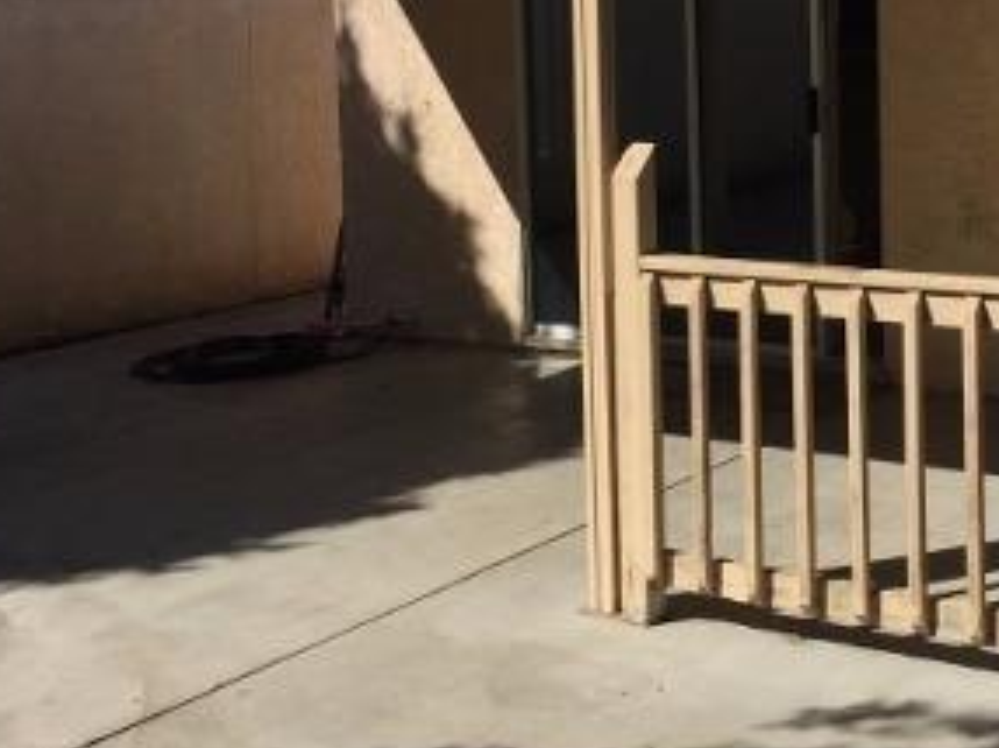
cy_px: 105
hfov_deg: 29.4
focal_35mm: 65
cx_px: 734
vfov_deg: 22.1
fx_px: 1874
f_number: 2.2
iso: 32
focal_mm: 4.15
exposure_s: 1/3597
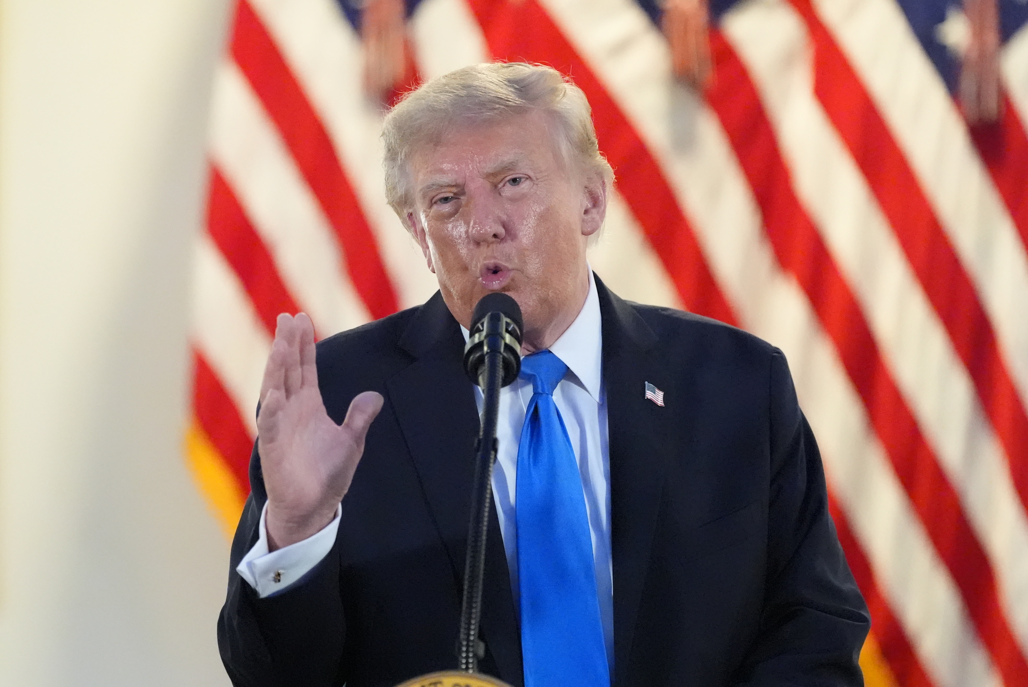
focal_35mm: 259
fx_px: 7402
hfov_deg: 7.9
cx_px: 514
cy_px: 344
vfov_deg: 5.3
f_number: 2.8
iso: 12800
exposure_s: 1/500
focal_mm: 173
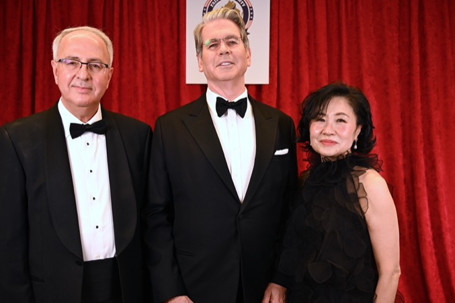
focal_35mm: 40
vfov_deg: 33.7
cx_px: 226
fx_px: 500
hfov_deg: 48.9
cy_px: 172
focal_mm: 33.5
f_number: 4
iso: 640
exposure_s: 1/125
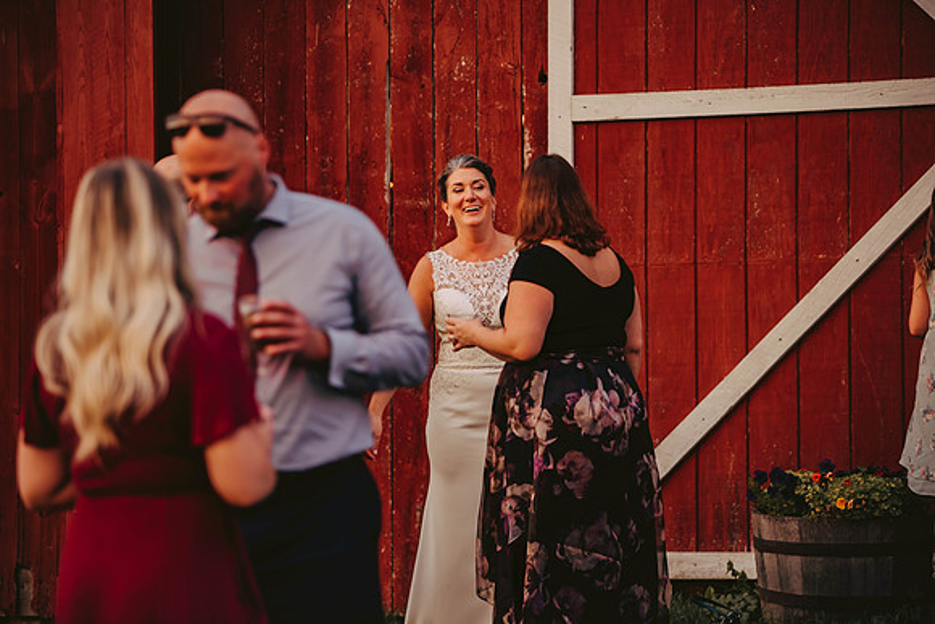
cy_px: 312
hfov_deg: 16.4
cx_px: 468
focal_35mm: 125
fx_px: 3247
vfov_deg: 11.0
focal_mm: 125
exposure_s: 1/100
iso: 640
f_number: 2.8
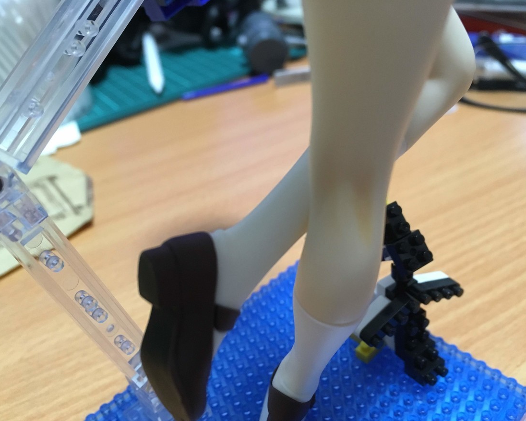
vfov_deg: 47.1
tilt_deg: -33.2
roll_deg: +6.4
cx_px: 283
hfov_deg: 57.1
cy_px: 214
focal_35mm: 31
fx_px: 483
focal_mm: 4.15
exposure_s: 1/30
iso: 160
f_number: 2.2
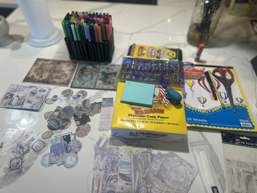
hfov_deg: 71.6
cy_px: 96
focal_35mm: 24
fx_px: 178
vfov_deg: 56.8
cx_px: 128
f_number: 1.78
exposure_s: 1/120
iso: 80
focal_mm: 6.86
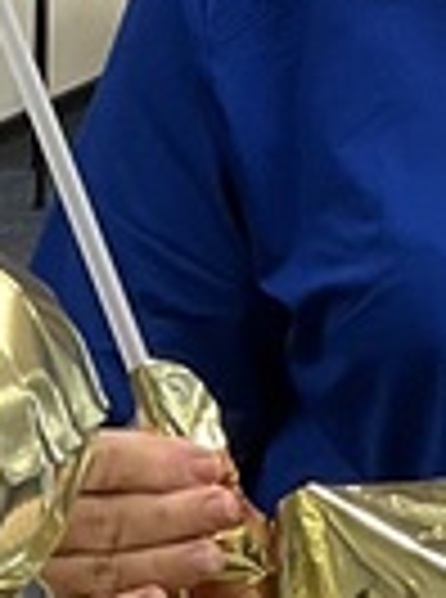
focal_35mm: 224
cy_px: 436
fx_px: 3867
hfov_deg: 6.6
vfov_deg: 8.8
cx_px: -59
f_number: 1.8
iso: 100
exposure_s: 1/60
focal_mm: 3
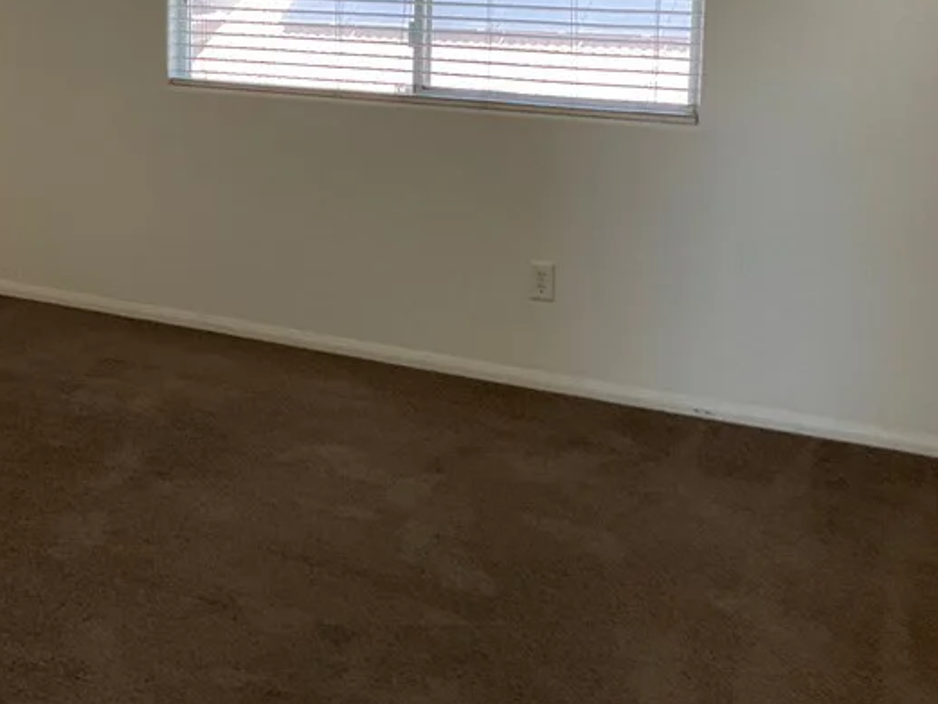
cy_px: 68
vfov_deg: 24.9
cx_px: 160
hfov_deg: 32.6
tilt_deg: -6.4
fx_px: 1545
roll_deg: -0.1
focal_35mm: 57
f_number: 1.8
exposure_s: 1/60
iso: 80
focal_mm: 3
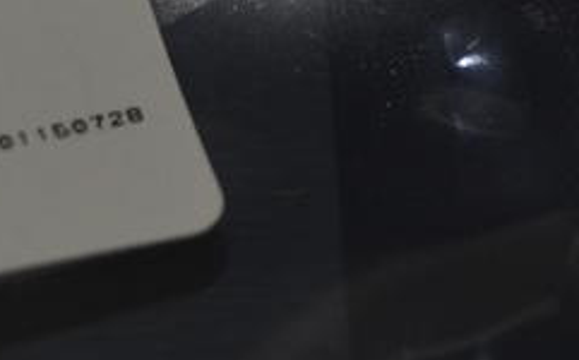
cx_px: 473
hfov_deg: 9.7
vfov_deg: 6.0
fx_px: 3404
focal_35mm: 216
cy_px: -126
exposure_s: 1/125
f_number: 5.6
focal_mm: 34
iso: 220
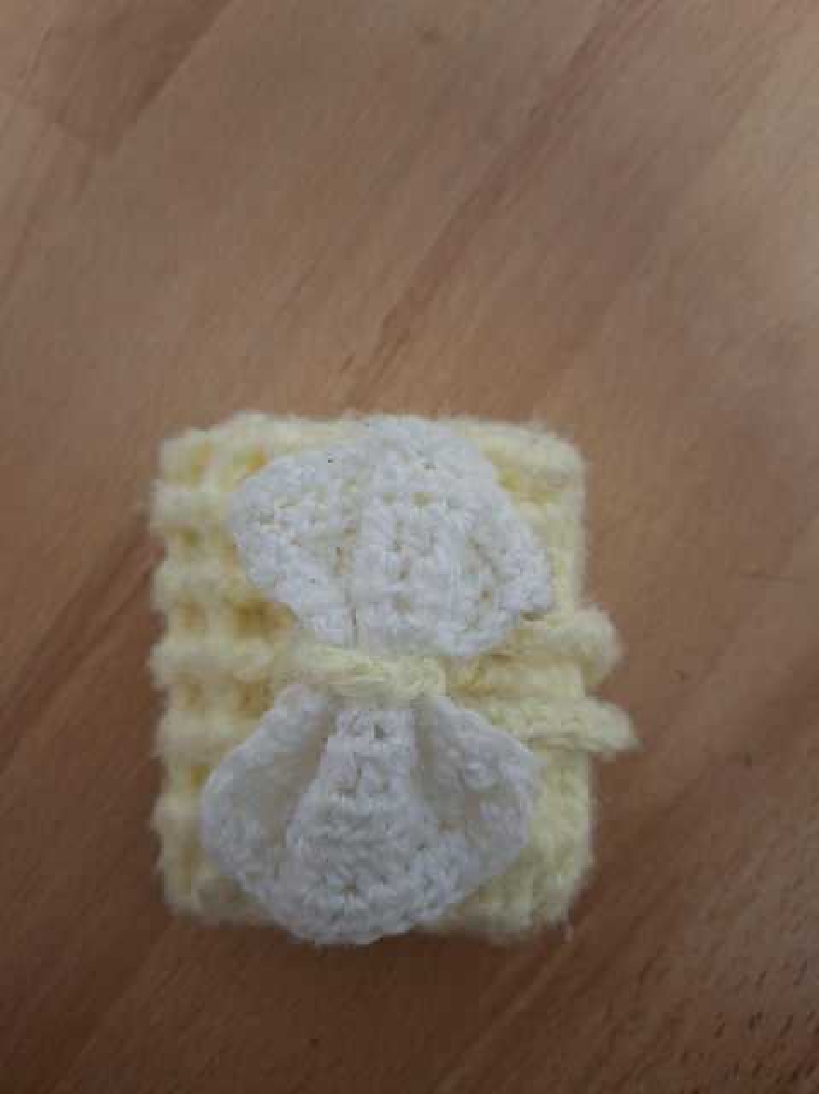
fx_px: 727
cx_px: 410
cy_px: 547
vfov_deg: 74.0
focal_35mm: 23
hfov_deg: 58.8
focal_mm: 5.54
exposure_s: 1/25
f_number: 1.8
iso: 400
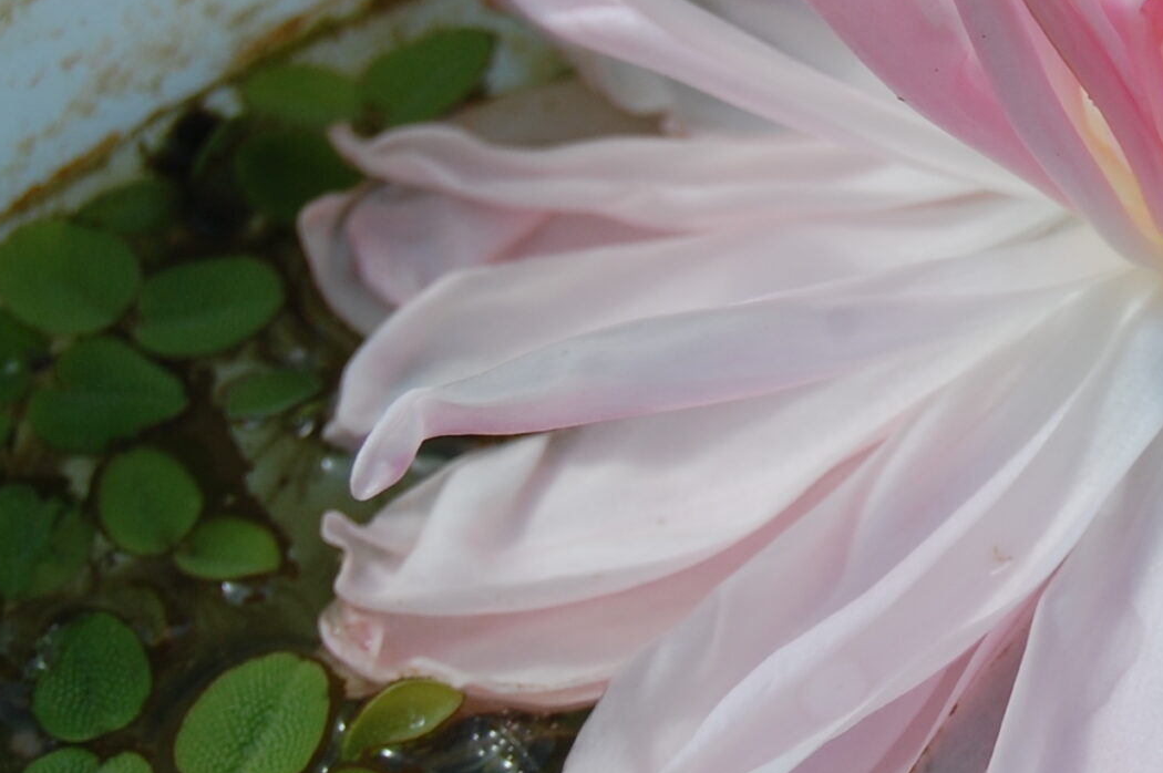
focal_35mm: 201
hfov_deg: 10.1
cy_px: 18
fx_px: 6494
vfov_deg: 6.8
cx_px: 1329
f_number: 9
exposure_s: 1/320
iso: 200
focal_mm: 55
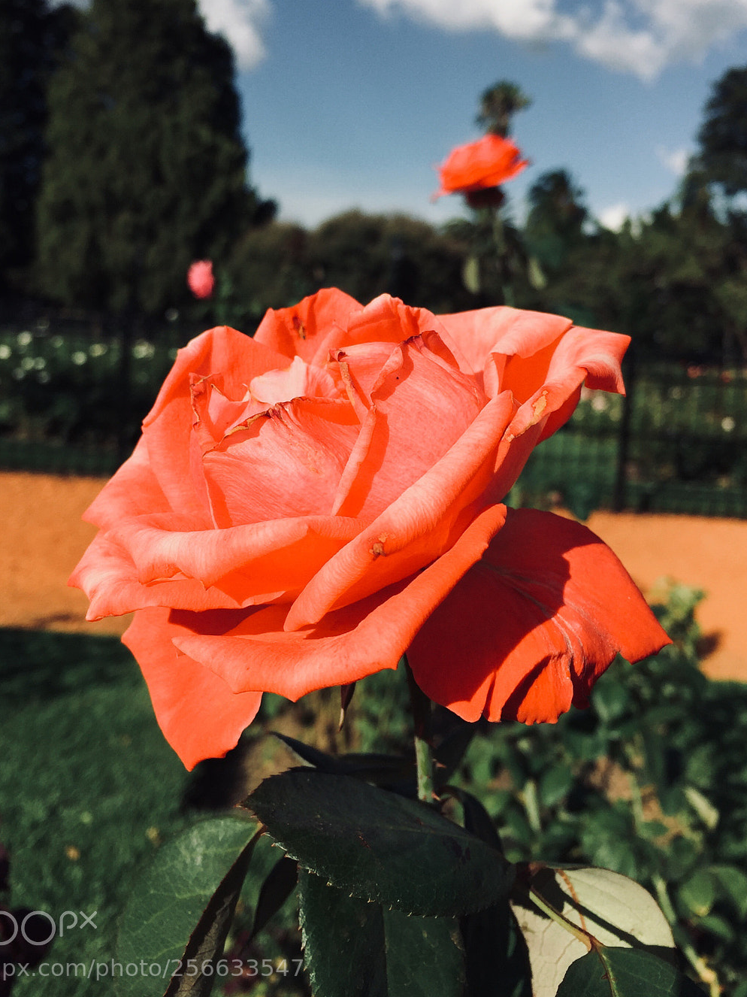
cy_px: 426
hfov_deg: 40.7
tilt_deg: -5.1
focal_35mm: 35
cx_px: 361
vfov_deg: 52.4
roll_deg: -4.4
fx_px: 1007
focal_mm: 4.15
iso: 32
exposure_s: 1/2475
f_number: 2.2
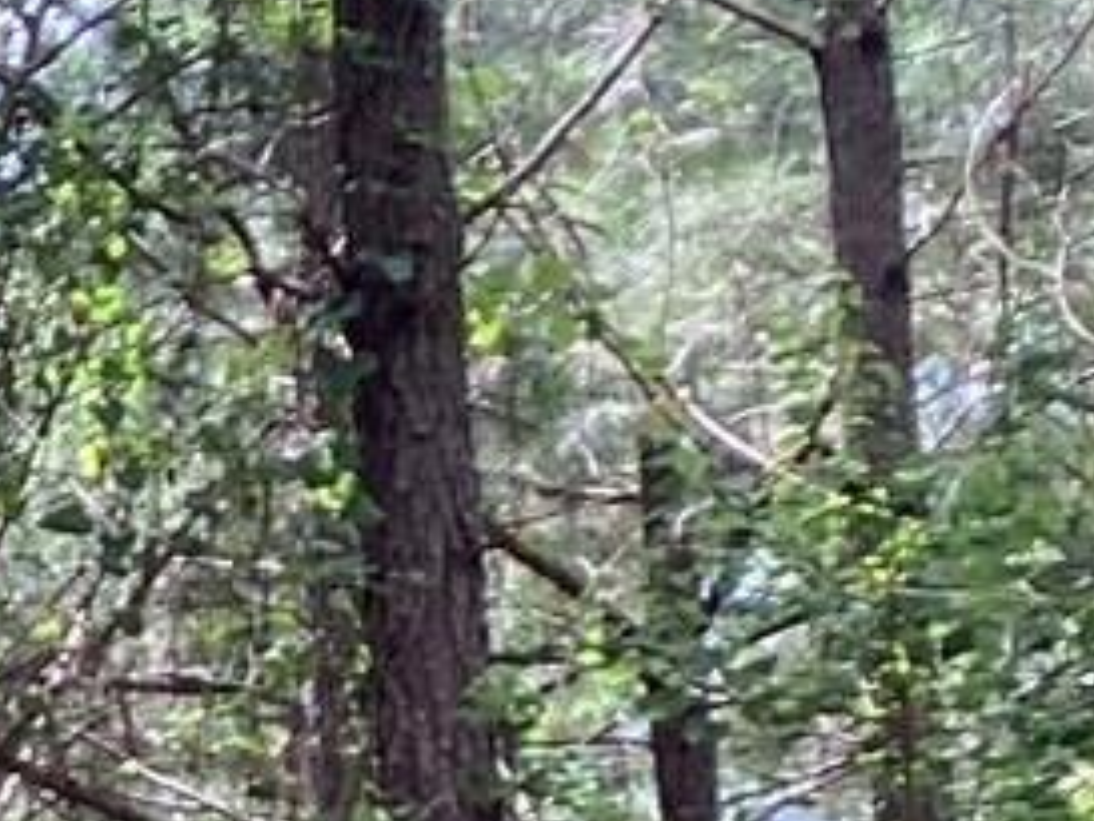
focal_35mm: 185
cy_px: 1618
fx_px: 5849
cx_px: -2044
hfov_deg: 9.0
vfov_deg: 7.7
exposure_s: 1/120
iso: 40
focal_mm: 3.3
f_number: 2.4
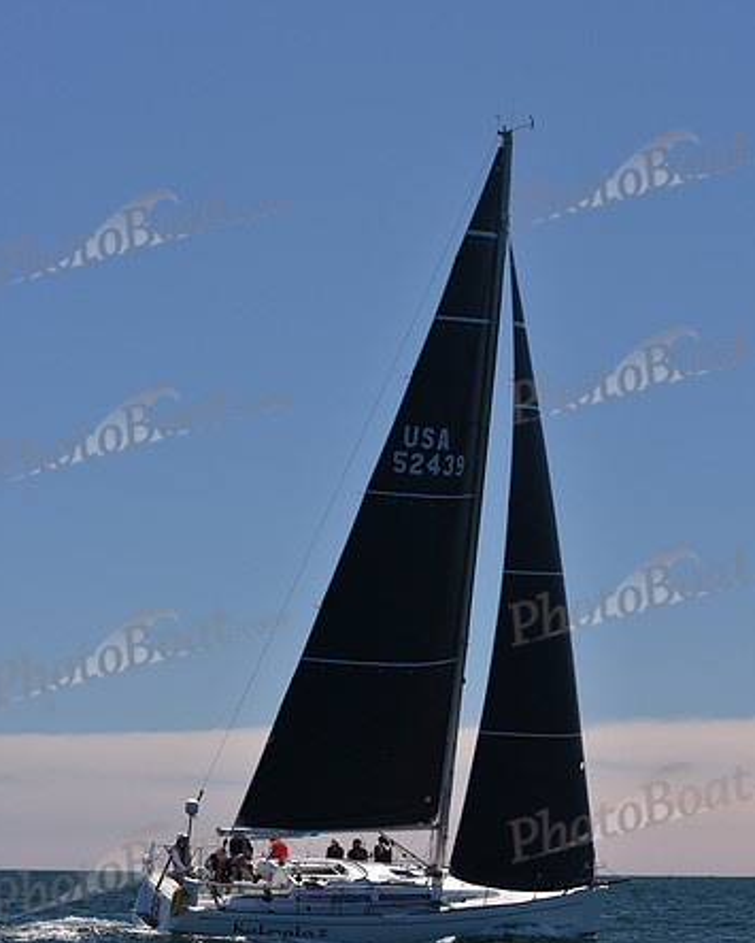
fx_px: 2400
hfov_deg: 17.9
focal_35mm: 86
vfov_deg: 22.2
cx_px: 399
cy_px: 511
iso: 250
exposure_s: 1/800
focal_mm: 70
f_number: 6.3
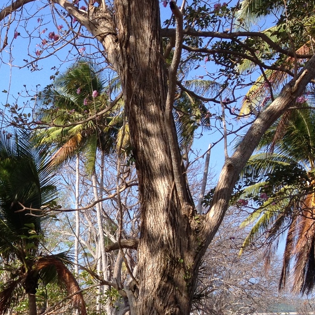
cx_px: -61
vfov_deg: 20.9
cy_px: 293
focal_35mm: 81
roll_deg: +1.5
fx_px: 834
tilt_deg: -1.3
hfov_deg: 20.1
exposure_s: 1/986
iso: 50
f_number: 2.4
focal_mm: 4.28
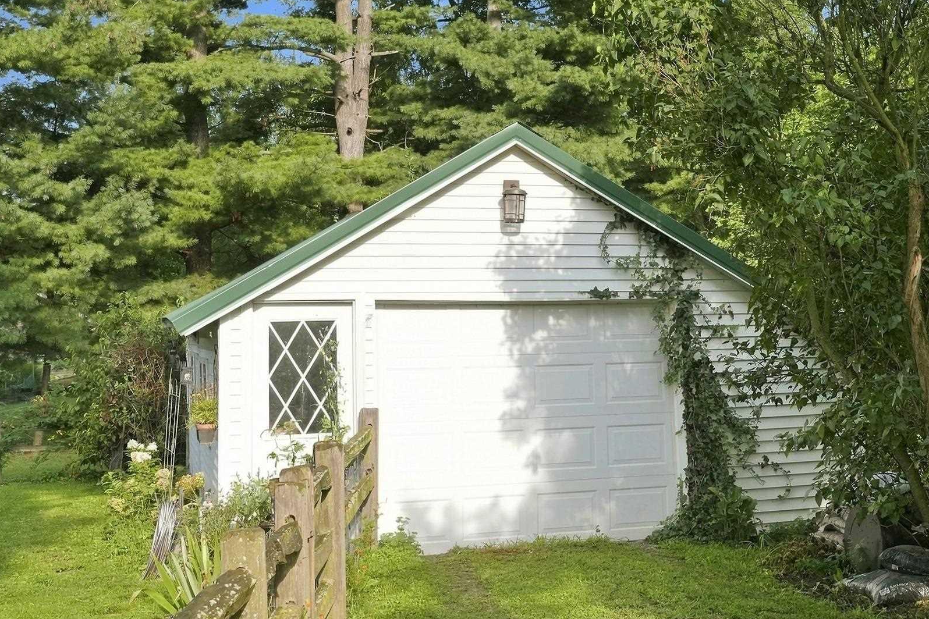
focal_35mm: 47
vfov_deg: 28.6
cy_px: 343
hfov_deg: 41.6
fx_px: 1213
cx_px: 575
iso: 800
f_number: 4
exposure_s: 1/2000
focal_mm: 20
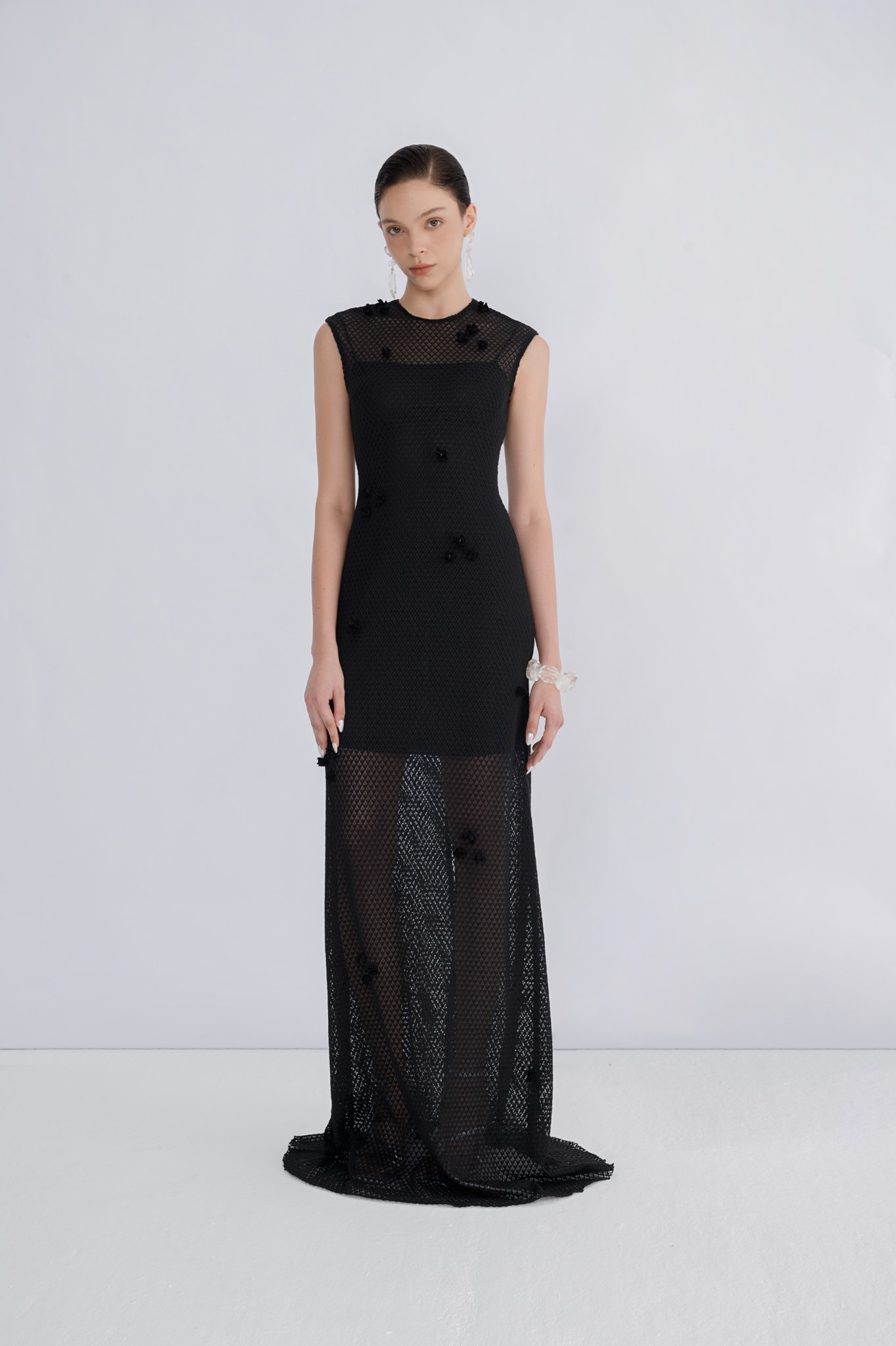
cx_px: 448
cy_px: 673
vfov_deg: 32.4
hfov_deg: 21.9
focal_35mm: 62
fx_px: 2317
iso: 160
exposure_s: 1/100
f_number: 9
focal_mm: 62
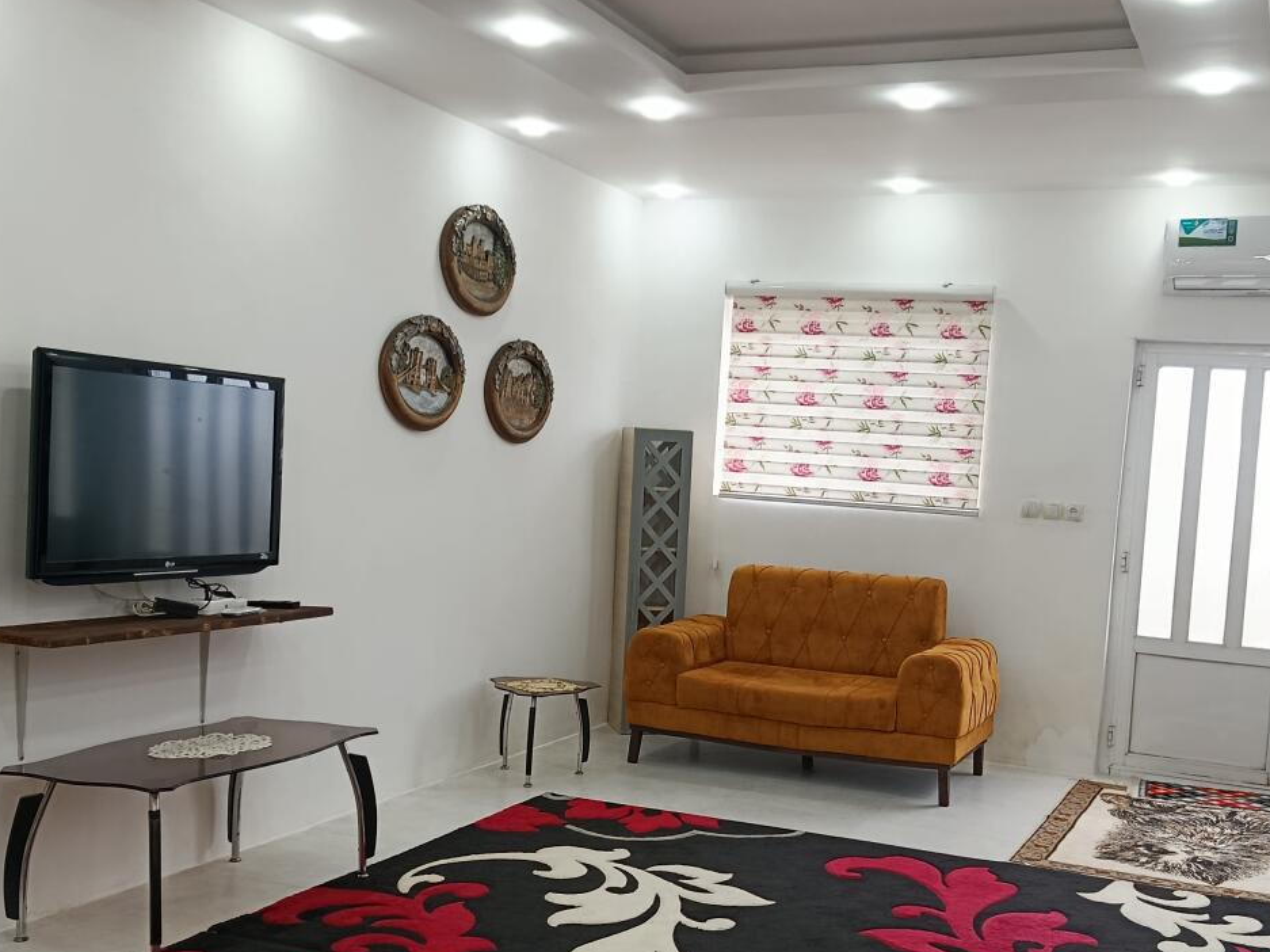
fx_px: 1504
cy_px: 538
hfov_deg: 45.7
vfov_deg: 35.1
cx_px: 718
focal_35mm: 41
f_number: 1.7
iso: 207
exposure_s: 1/100
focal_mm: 5.24
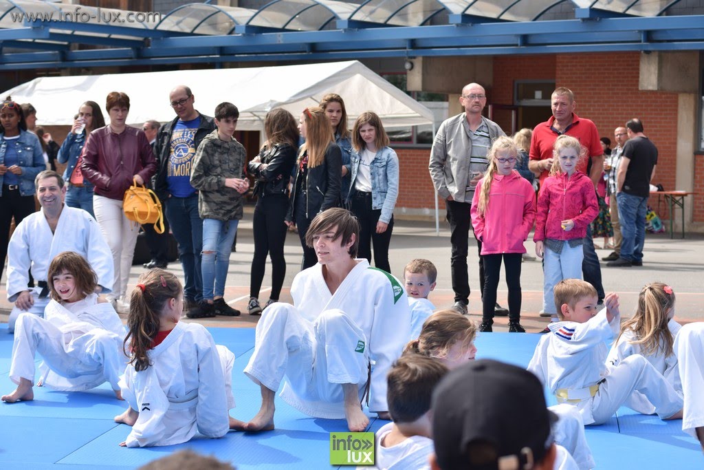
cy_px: 235
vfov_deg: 16.3
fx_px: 1643
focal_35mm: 84
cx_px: 352
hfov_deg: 24.2
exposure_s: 1/500
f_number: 5
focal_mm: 56
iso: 100
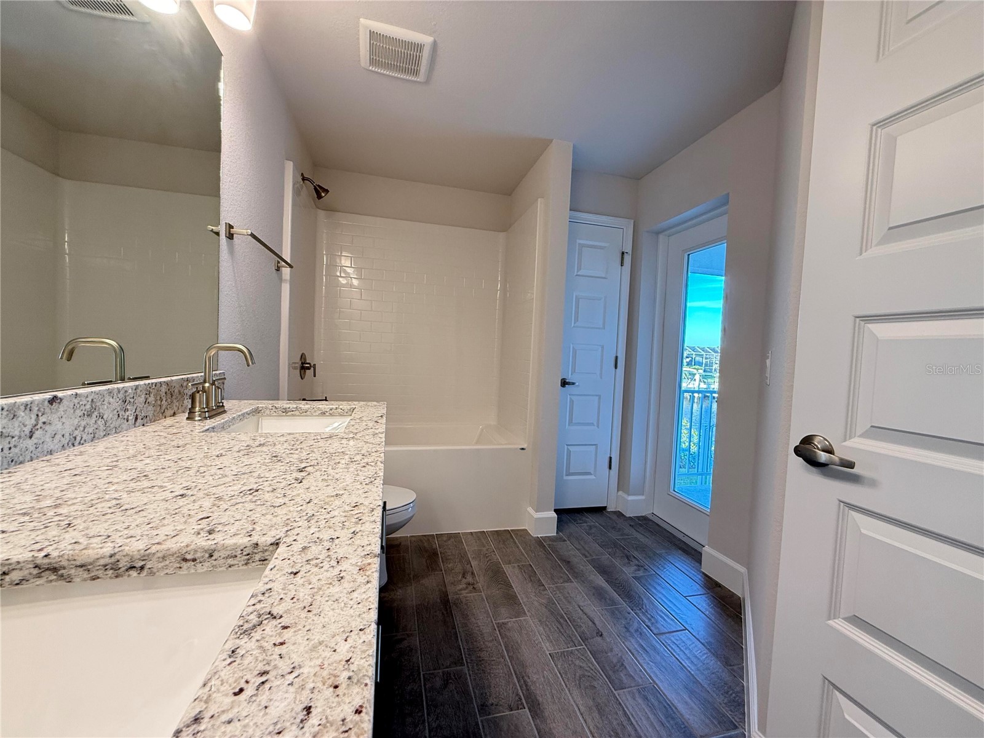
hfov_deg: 102.1
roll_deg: -2.2
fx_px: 398
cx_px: 492
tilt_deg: -2.7
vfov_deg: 85.7
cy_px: 369
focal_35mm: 14
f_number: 2.2
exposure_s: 1/120
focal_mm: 2.22
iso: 250
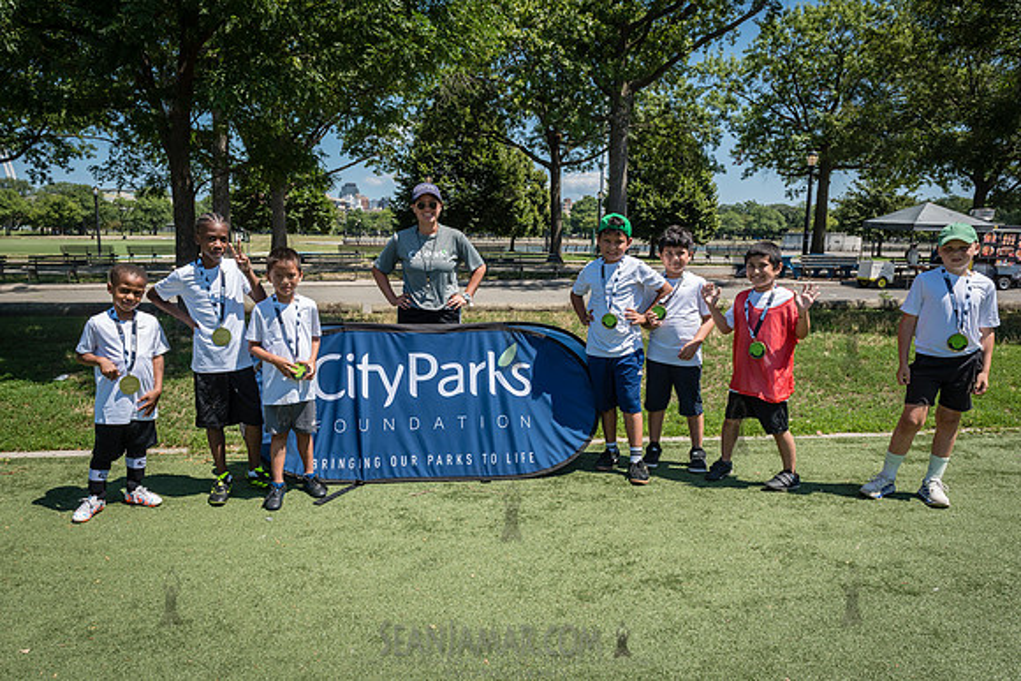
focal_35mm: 26
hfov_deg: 69.9
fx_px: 730
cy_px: 342
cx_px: 490
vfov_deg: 50.0
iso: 200
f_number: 7.1
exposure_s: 1/500
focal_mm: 24
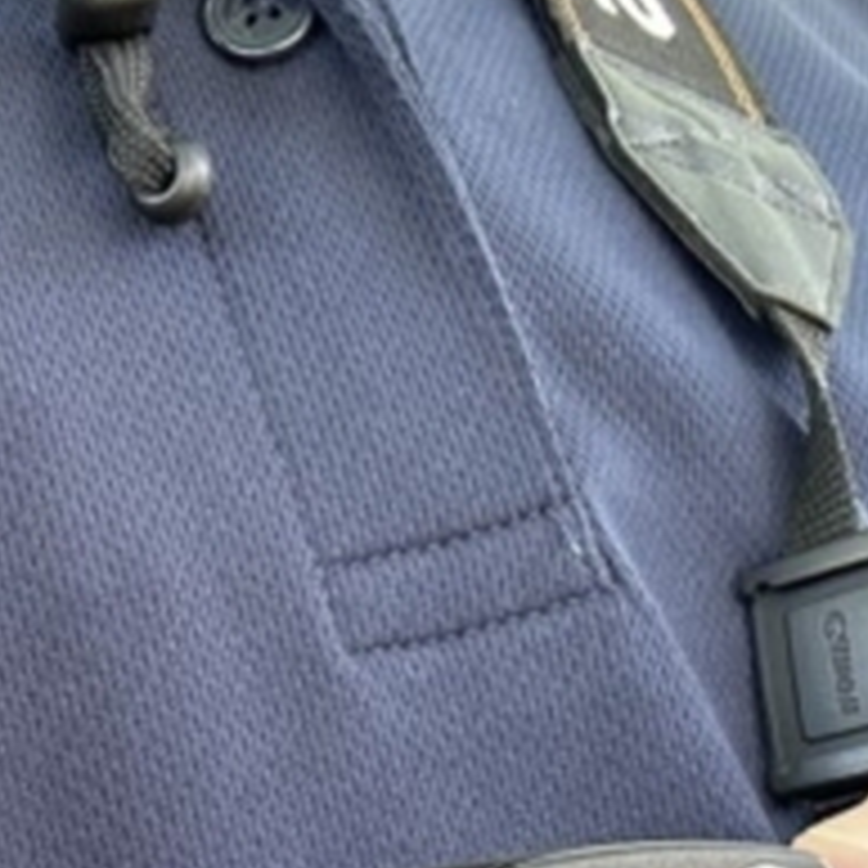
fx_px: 2496
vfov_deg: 18.7
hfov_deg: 18.8
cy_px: 1043
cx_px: -148
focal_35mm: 88
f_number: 1.9
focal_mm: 2.69
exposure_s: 1/73
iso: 80
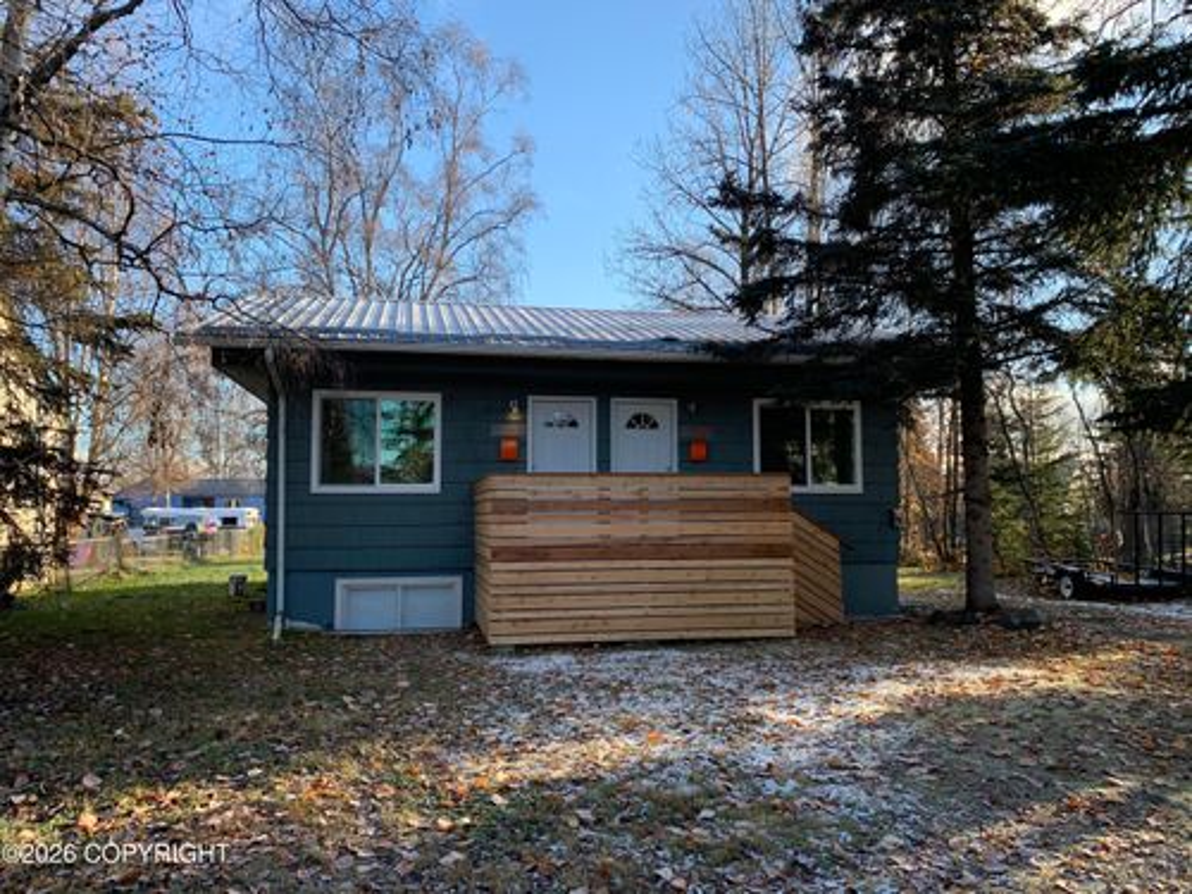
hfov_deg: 67.3
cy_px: 447
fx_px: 895
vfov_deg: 53.1
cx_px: 596
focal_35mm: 26
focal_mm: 4.25
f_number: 1.8
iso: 25
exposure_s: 1/474
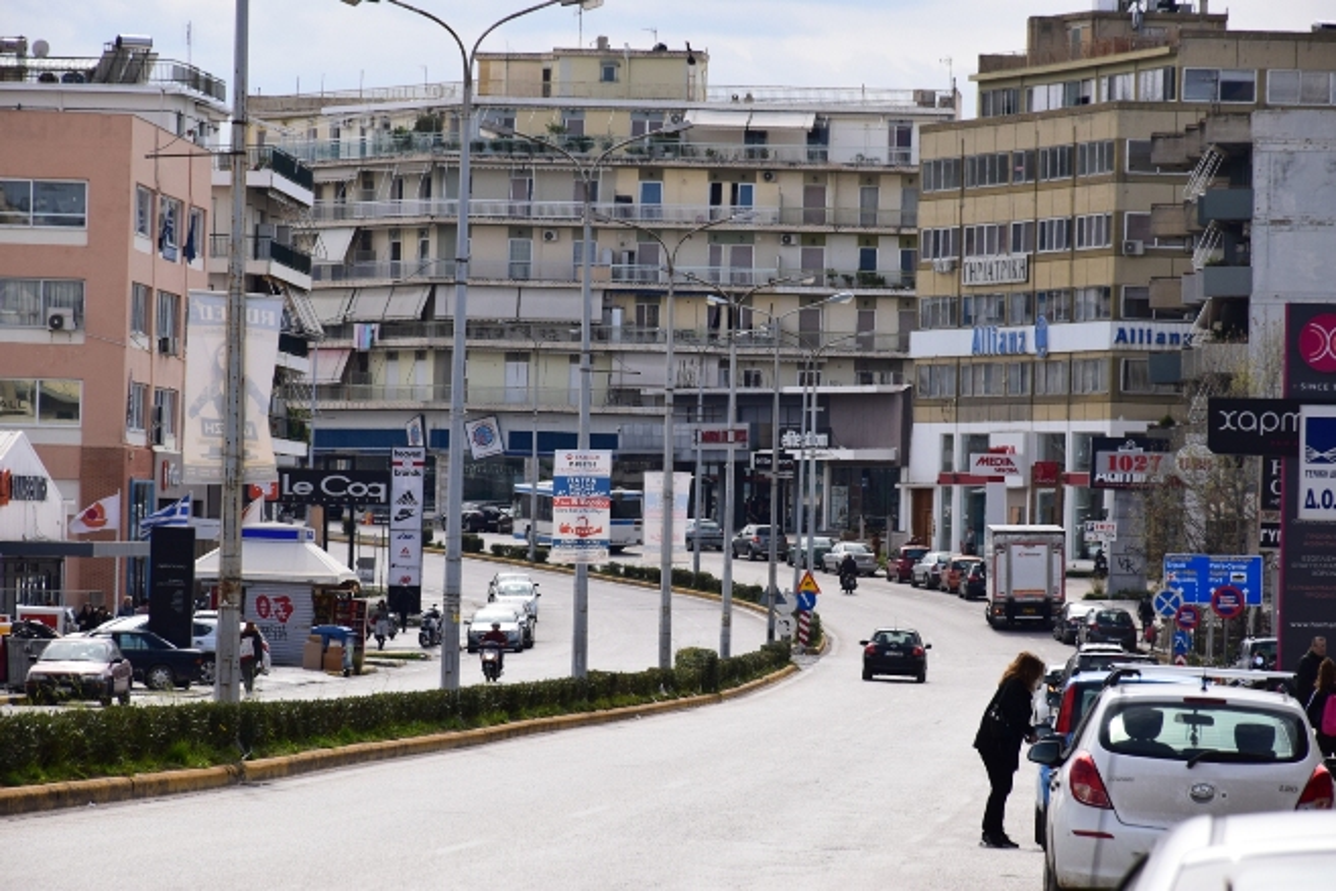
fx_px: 7793
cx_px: 668
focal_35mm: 210
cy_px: 446
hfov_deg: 9.8
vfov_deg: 6.5
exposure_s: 1/500
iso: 320
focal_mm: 140
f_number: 11
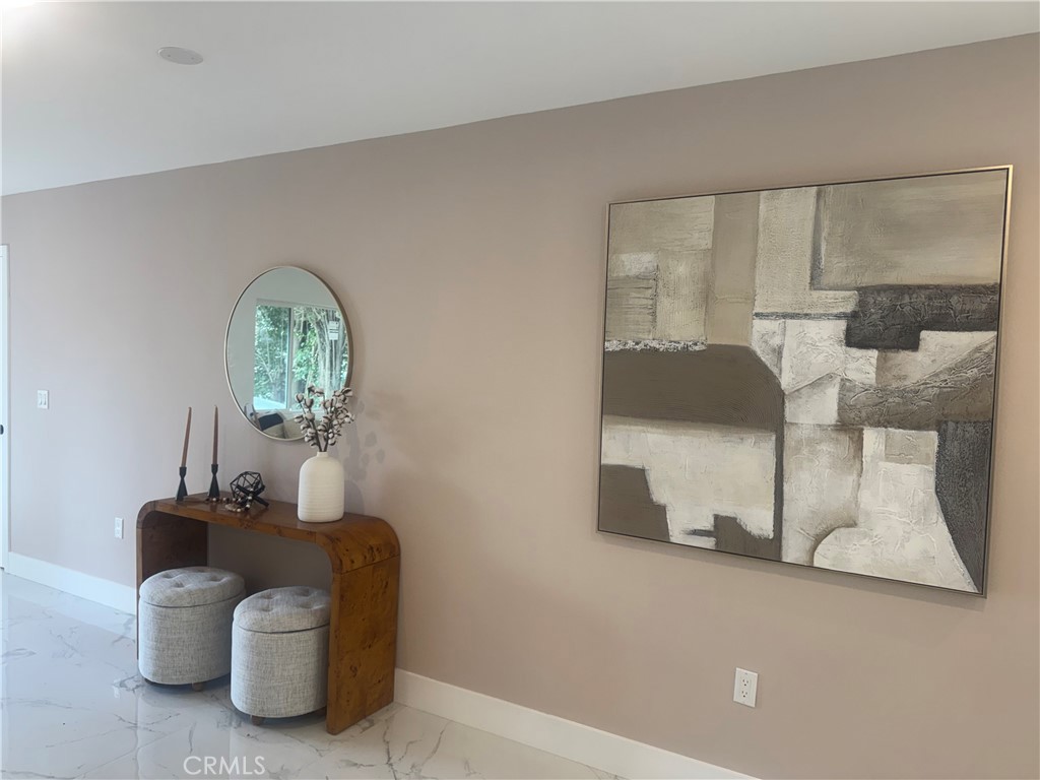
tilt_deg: -3.7
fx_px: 721
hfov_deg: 71.6
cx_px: 520
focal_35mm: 24
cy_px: 390
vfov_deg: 56.8
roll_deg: -0.9
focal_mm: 6.76
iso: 80
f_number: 1.78
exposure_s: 1/120
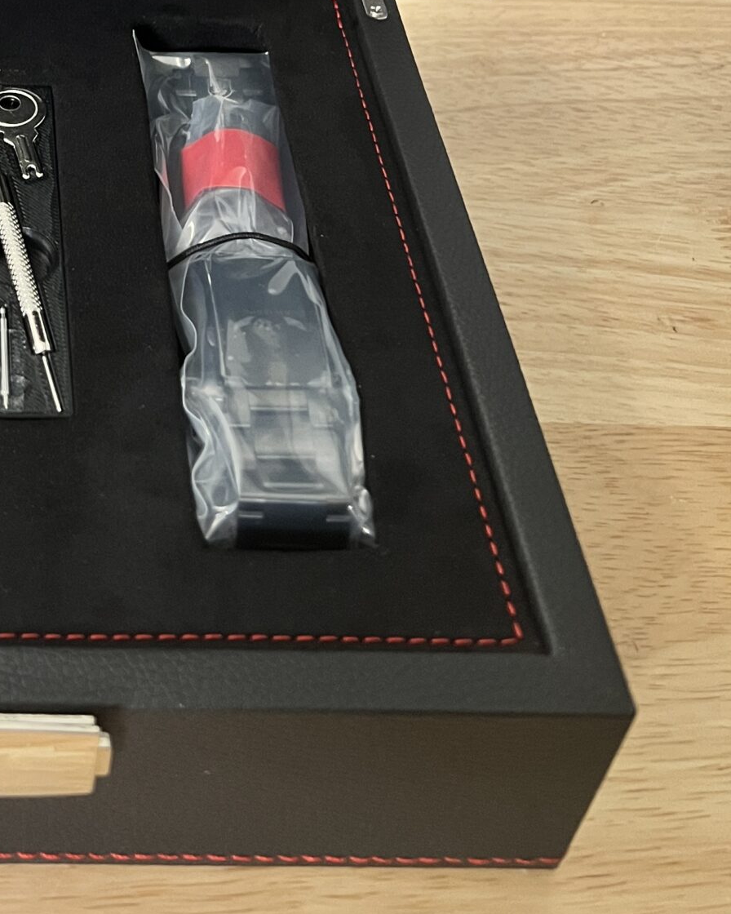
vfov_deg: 29.6
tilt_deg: -36.6
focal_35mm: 58
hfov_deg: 24.9
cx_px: -20
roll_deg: -1.7
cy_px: -62
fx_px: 1569
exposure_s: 1/60
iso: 320
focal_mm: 5.7
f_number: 1.5
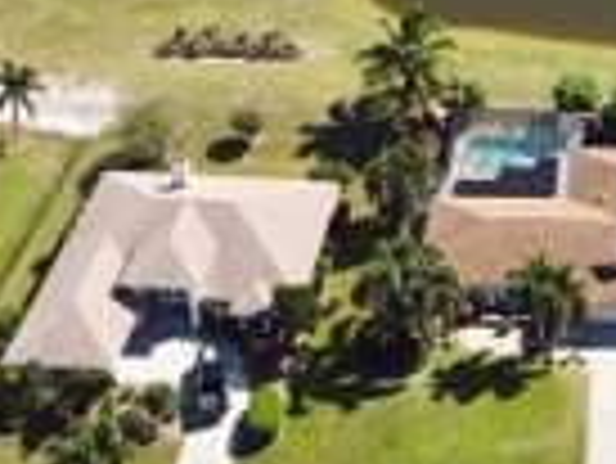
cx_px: 603
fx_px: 1496
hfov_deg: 22.5
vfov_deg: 15.7
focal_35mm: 84
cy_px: -293
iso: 100
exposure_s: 1/640
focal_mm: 4.5
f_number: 2.8
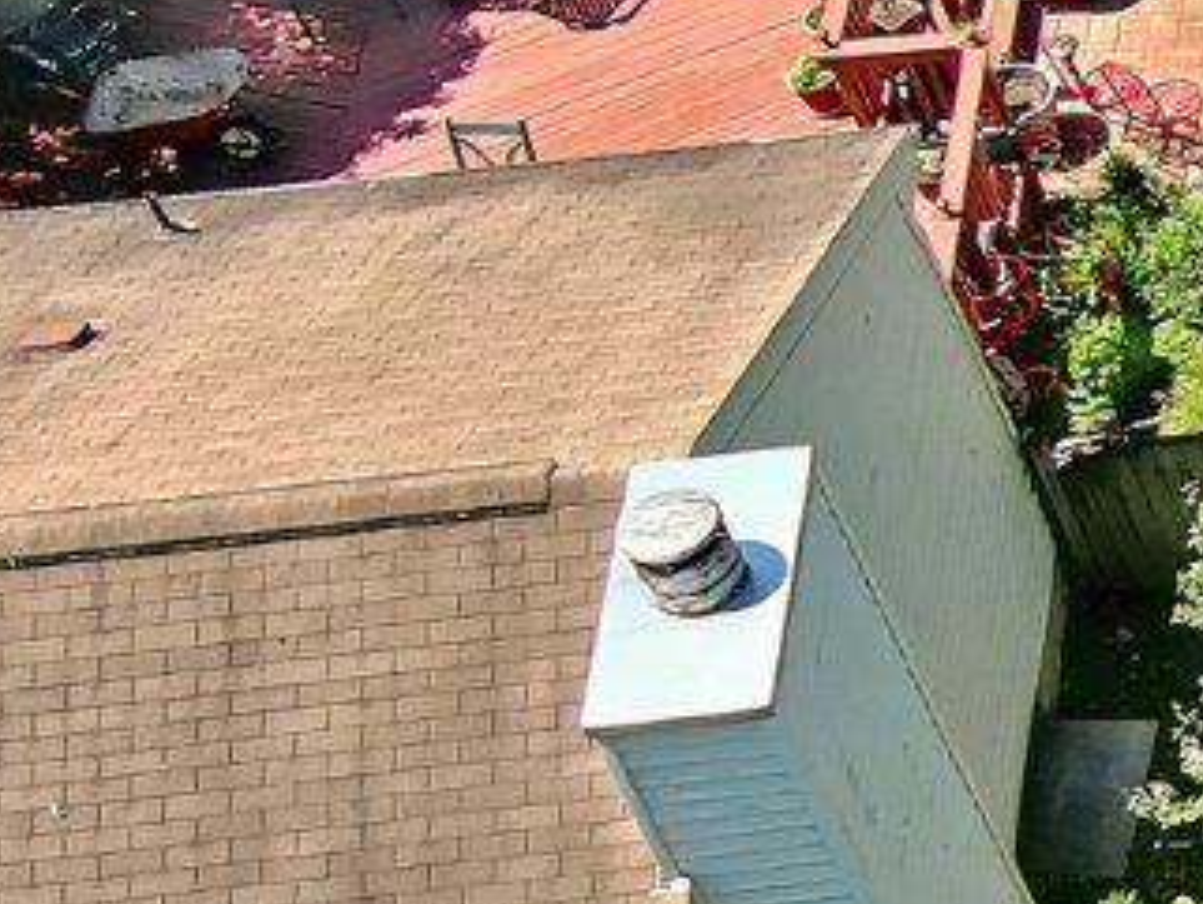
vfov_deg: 8.2
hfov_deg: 9.1
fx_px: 6188
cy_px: 1183
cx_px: 3512
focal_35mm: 178
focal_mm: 10.6
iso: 100
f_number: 2.8
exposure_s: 1/500
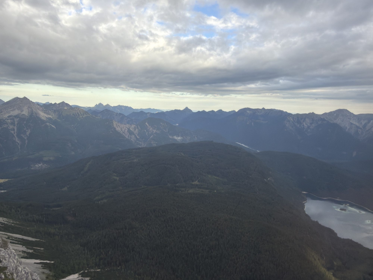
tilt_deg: -8.8
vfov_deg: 54.9
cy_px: 140
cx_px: 186
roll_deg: -1.5
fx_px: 269
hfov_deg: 69.4
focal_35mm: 25
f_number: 2.2
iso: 40
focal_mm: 2.22
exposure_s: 1/169
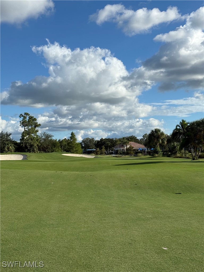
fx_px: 377
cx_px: 102
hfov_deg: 30.3
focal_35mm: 48
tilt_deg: +2.5
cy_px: 136
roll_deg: -0.1
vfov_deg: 39.7
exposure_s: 1/9901
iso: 80
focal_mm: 6.76
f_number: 1.78
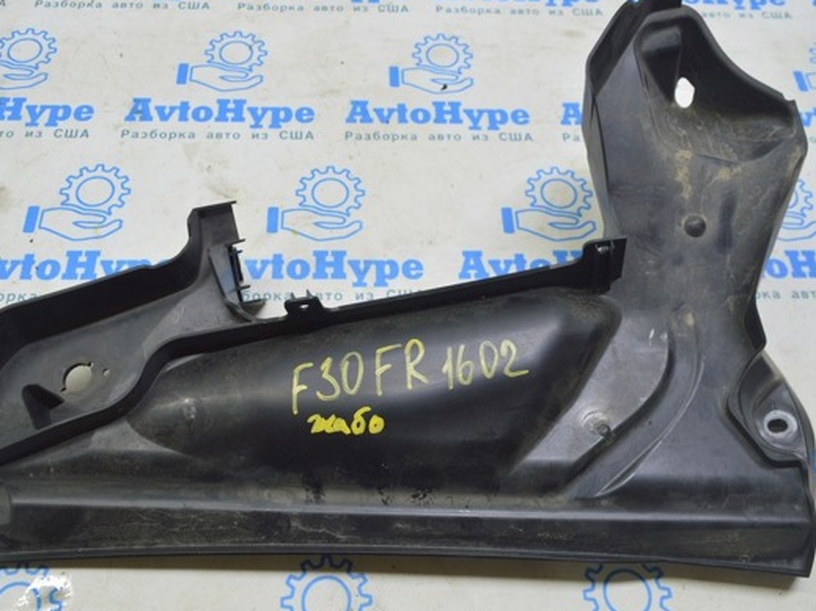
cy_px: 302
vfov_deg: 44.1
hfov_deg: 56.8
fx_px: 754
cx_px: 374
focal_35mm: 32
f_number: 5.6
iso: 400
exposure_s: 1/20
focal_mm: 18
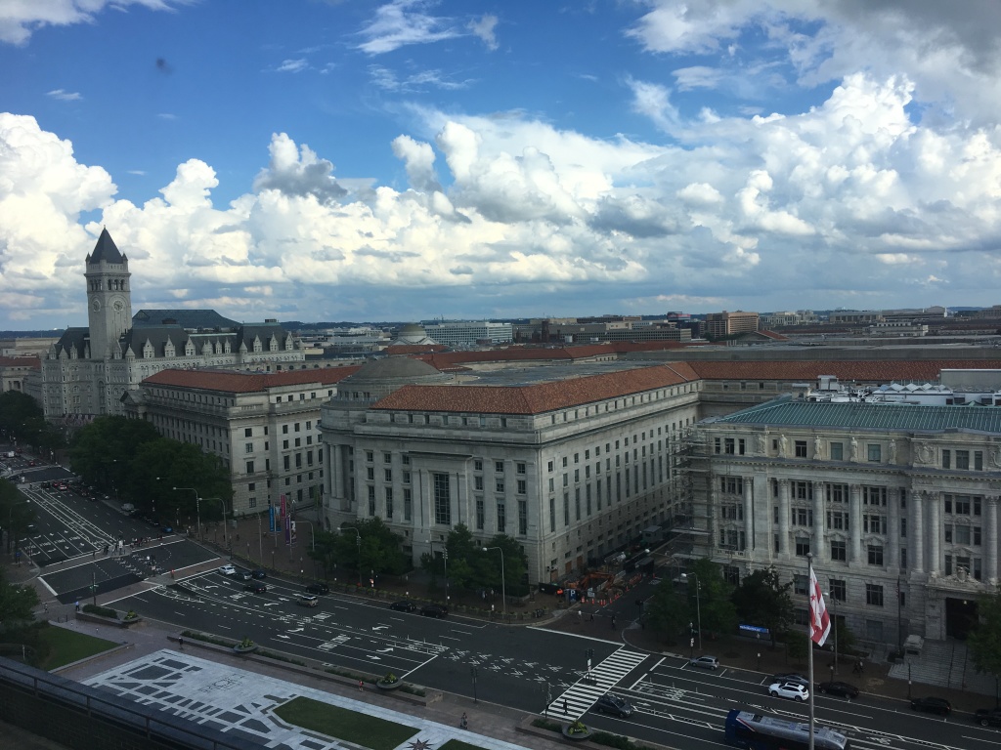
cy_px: 375
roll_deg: +1.7
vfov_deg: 48.2
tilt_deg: -2.1
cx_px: 500
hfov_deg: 61.7
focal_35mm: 29
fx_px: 839
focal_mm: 4.15
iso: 25
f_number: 2.2
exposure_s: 1/641
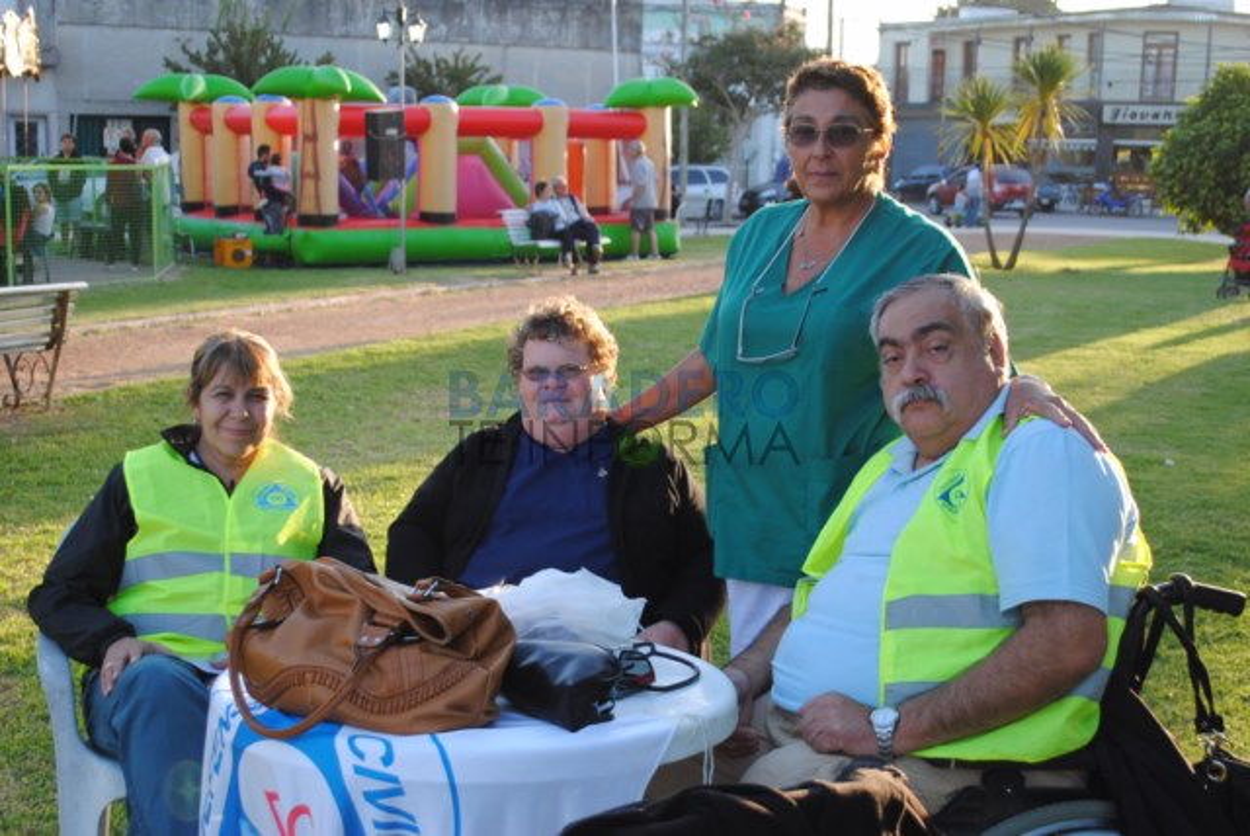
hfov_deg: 41.1
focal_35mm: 48
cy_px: 418
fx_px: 1668
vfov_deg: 28.1
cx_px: 625
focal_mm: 32
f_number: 5.6
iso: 200
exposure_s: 1/125
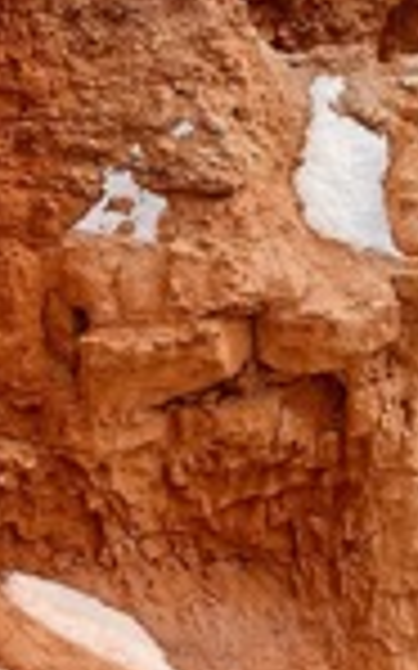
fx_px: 2080
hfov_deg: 10.8
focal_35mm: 114
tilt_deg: -13.5
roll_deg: -0.8
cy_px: 148
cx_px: 742
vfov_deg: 18.2
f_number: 1.6
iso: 32
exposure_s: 1/4525
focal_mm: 5.1
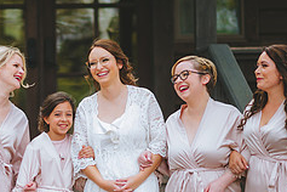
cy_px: 174
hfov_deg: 9.8
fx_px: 1658
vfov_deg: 6.6
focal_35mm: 208
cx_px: 25
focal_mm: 85
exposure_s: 1/500
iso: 50
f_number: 1.8
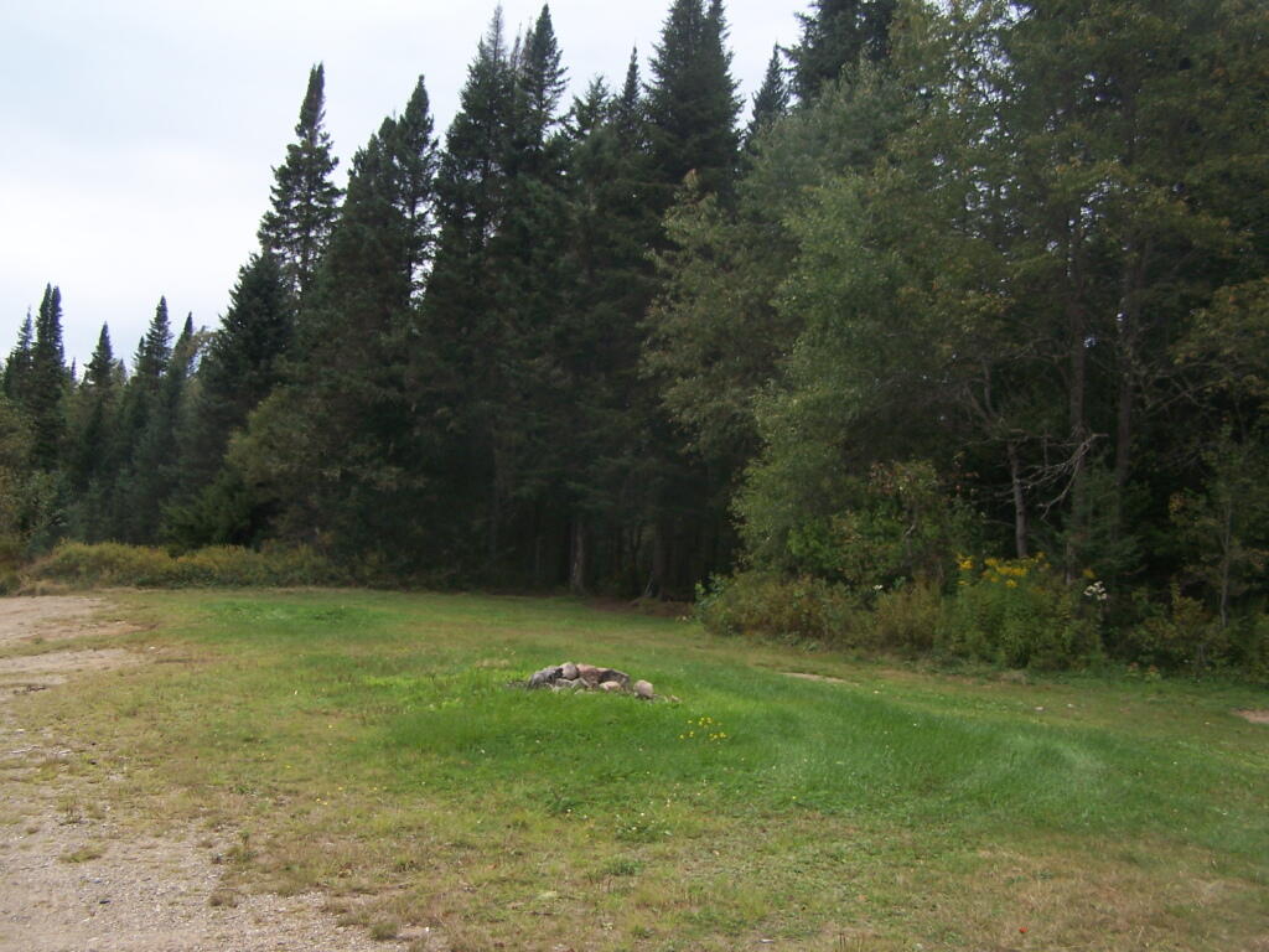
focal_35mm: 38
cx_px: 634
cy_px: 476
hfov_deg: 49.0
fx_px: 1393
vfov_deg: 37.7
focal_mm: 6.3
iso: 80
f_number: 2.8
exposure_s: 1/500
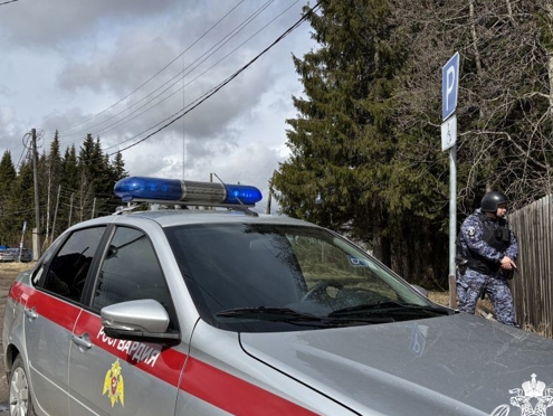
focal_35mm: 35
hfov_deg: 52.3
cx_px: 230
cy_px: 215
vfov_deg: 40.7
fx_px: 560
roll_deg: -1.0
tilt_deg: +3.8
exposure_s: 1/3650
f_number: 1.6
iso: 50
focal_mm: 5.96
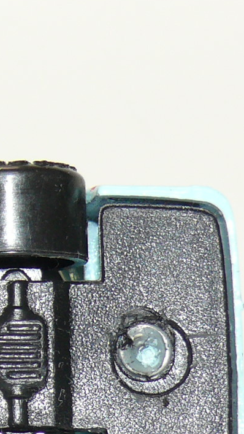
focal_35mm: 276
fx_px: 3173
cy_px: 350
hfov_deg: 4.4
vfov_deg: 7.8
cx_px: -198
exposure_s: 1/30
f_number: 4
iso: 100
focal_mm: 14.2
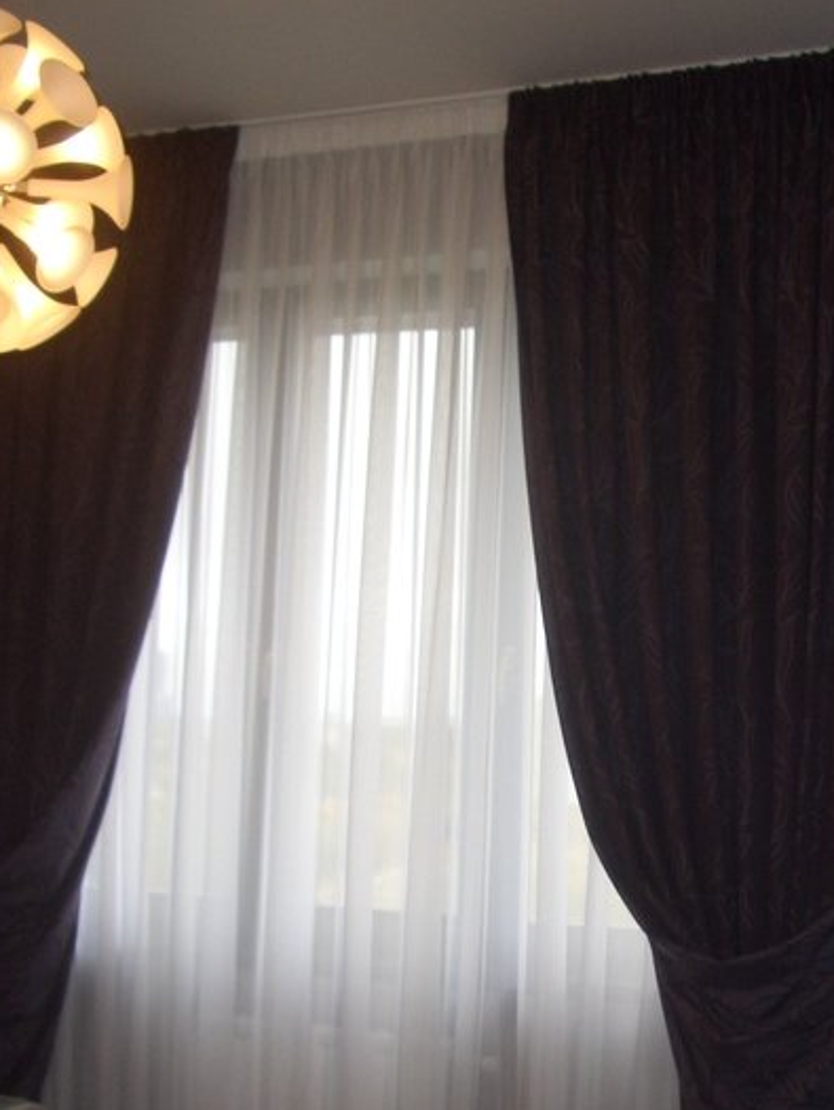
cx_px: 598
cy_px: 752
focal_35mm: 55
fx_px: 1765
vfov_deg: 34.6
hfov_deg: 26.3
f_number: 2.6
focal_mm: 5.8
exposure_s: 1/60
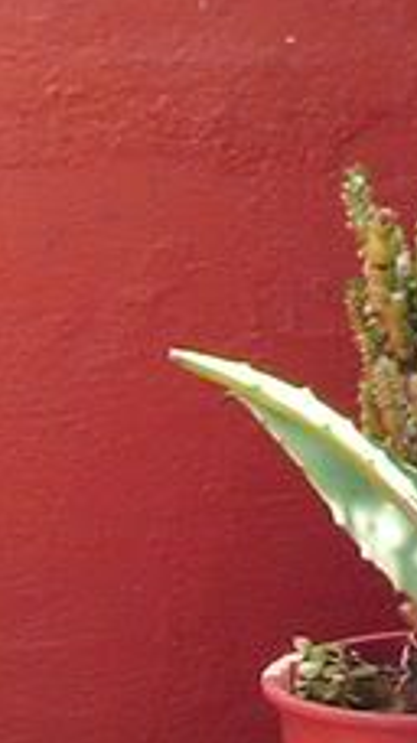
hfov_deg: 6.4
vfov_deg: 11.2
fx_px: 3662
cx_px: 772
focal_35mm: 186
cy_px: -297
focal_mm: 5.8
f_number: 3.5
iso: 50
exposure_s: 1/148
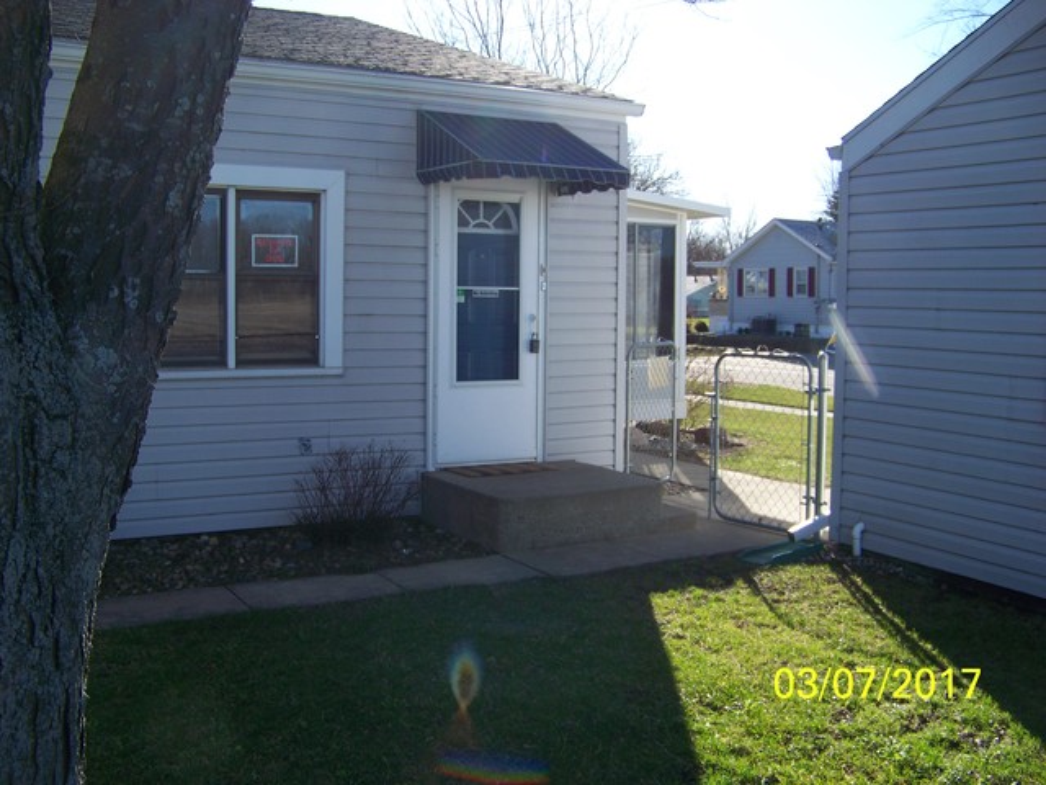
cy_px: 392
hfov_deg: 51.4
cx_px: 523
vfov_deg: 39.7
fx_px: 1088
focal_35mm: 36
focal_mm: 5.85
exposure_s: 1/500
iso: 64
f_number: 2.8
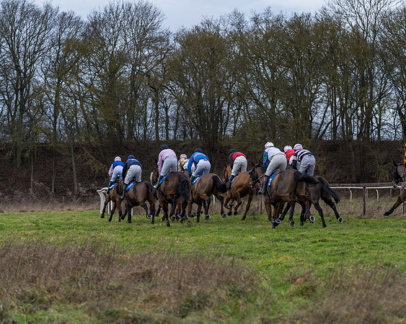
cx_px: 237
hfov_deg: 12.3
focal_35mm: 156
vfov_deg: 9.9
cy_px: 166
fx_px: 1876
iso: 400
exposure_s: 1/1600
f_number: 4.5
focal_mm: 135
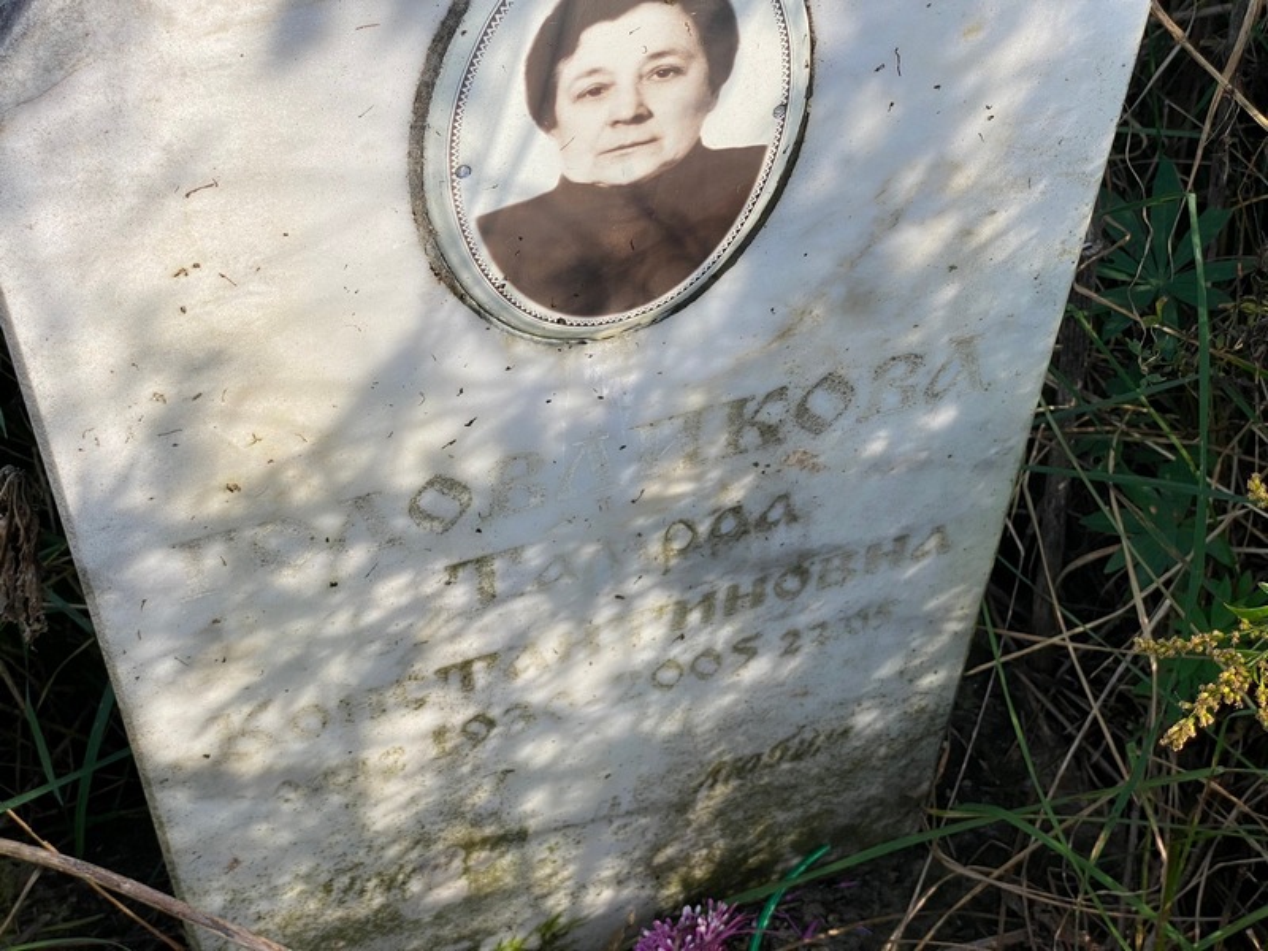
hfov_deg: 36.8
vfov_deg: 28.0
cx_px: 634
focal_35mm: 52
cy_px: 476
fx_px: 1905
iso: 20
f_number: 2
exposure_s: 1/648
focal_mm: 6
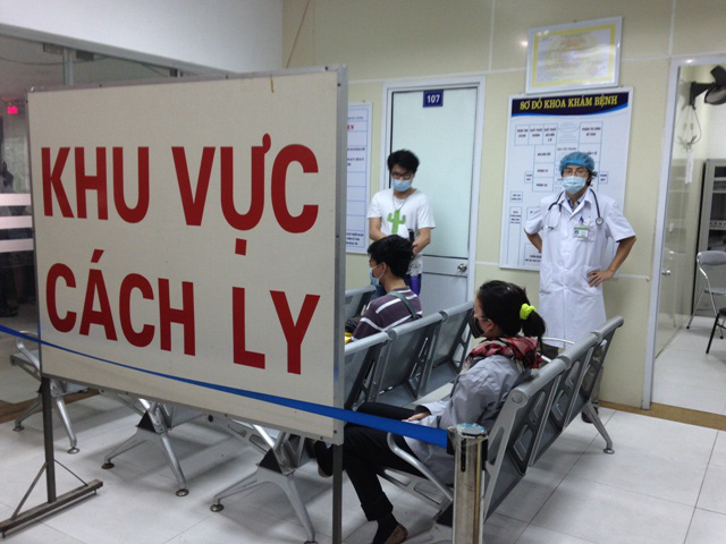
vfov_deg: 42.9
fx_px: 692
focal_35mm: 33
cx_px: 363
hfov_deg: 55.4
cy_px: 272
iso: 80
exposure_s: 1/20
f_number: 2.4
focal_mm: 4.12
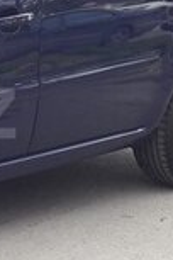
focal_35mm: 126
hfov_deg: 10.2
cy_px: 113
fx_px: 908
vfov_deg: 16.3
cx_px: -158
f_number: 1.9
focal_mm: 3.7
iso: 40
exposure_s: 1/152
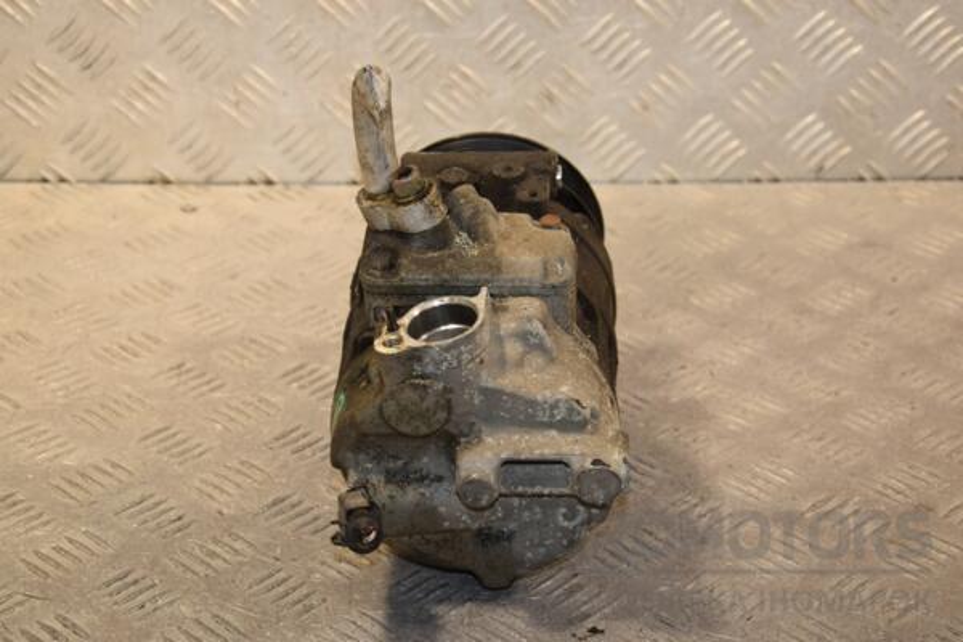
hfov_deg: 26.0
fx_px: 2086
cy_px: 321
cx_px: 482
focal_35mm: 78
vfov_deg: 17.5
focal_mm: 52
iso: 800
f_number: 6.3
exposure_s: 1/200
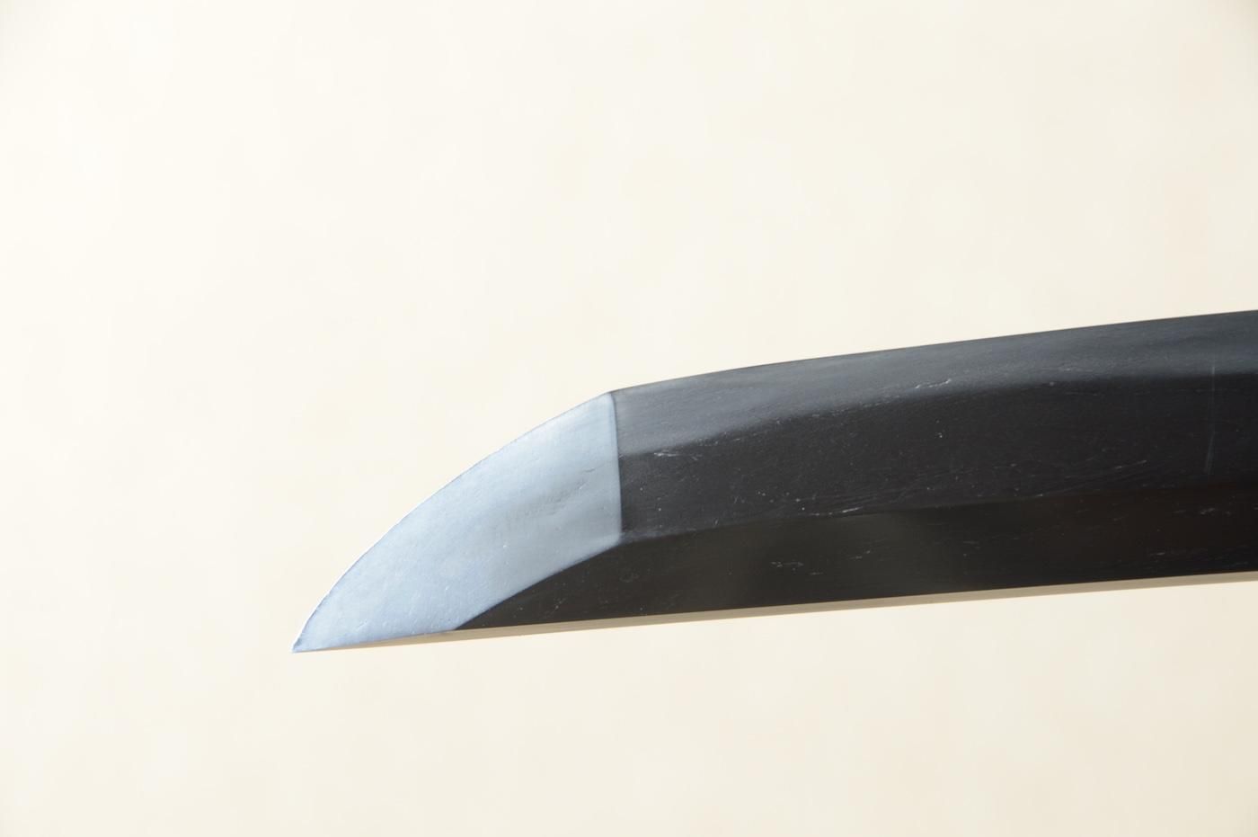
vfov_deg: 6.8
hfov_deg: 10.2
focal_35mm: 202
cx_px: 629
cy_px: 418
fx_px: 7070
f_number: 11
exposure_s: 1/1.6
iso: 400
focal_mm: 135
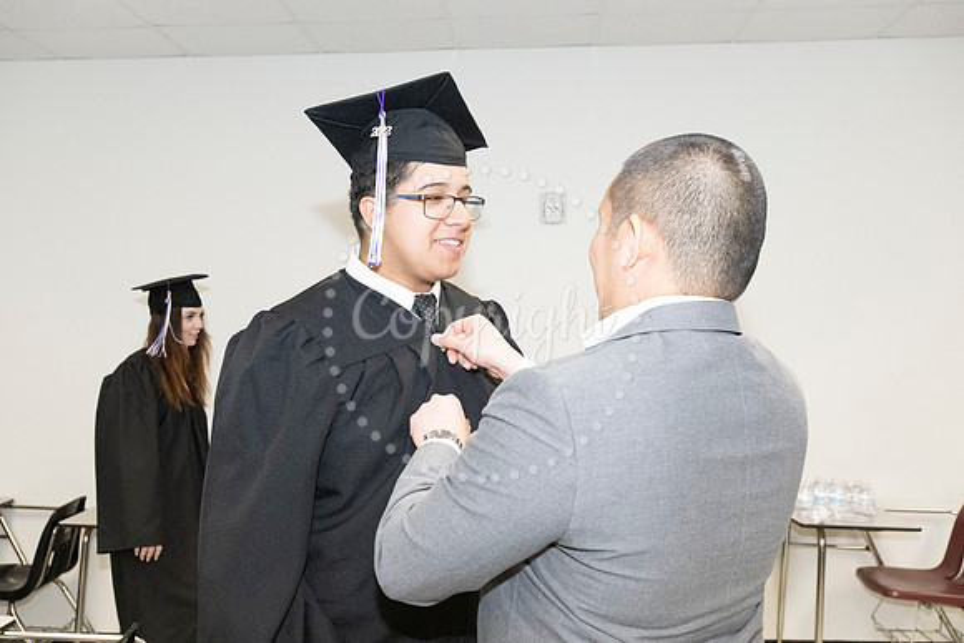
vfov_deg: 37.9
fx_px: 937
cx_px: 482
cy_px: 322
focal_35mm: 35
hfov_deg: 54.4
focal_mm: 35
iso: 6400
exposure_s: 1/200
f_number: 8
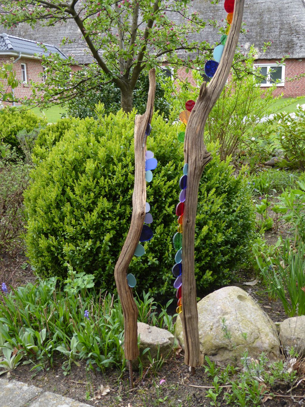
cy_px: 204
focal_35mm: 42
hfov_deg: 34.4
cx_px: 152
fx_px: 493
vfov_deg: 44.8
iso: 125
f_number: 3.8
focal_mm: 7.2
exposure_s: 1/60
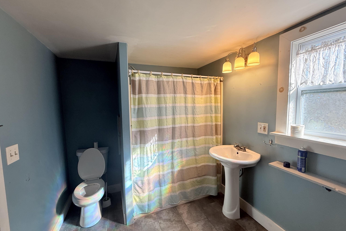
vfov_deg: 77.3
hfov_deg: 100.4
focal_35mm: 15
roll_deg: +0.8
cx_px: 174
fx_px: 144
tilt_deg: -4.2
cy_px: 118
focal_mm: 2.22
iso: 80
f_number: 2.2
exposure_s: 1/120
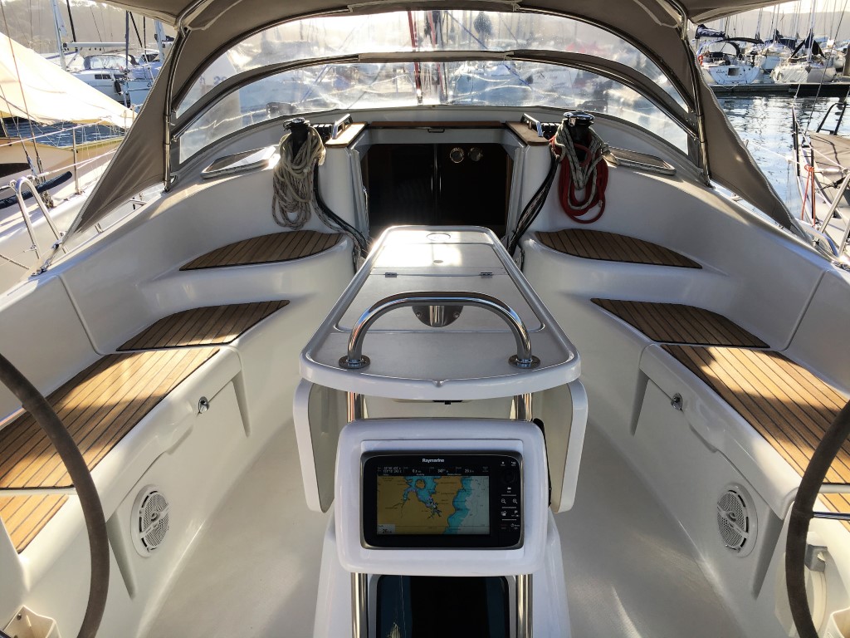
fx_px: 712
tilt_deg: -20.1
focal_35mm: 29
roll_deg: +1.5
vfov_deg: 48.2
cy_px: 319
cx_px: 425
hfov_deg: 61.7
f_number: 2.2
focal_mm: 4.15
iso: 25
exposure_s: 1/845
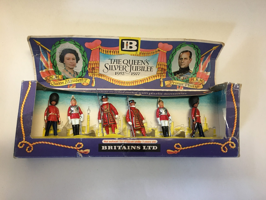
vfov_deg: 48.2
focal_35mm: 29
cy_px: 100
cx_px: 133
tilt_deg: -75.2
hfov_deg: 61.7
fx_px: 223
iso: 200
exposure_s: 1/33
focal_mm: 4.15
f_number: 2.2
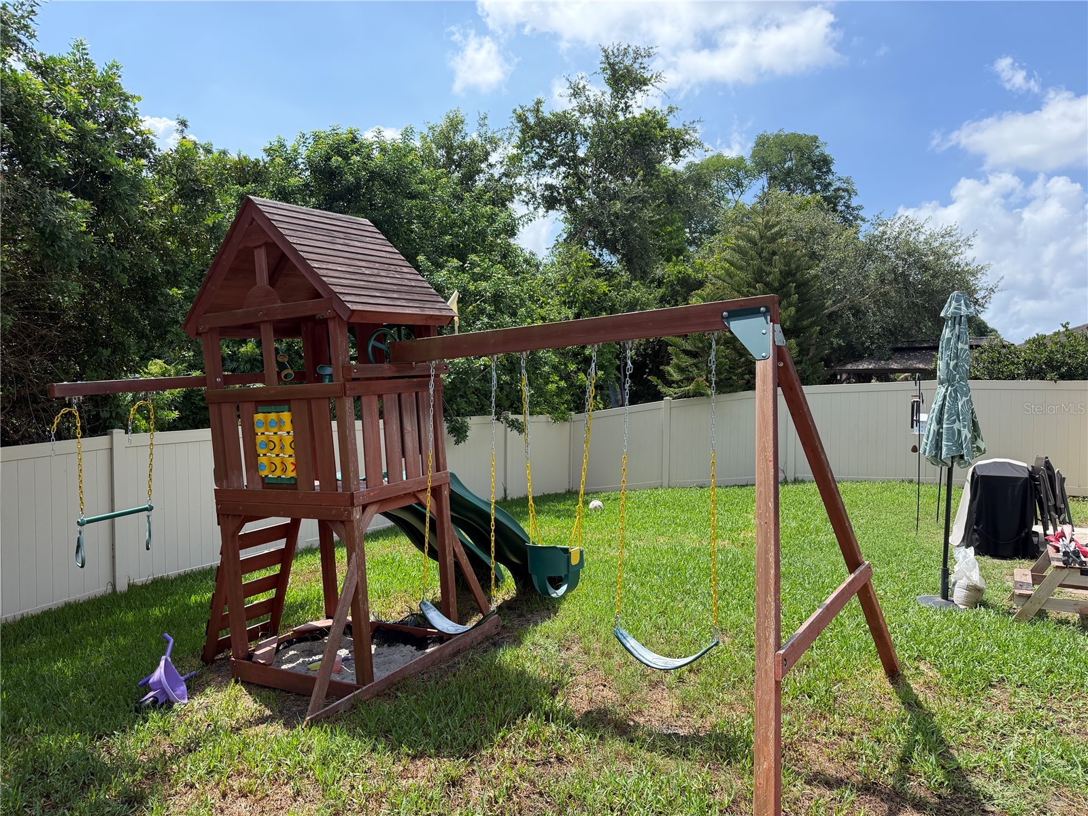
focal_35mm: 24
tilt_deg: -2.3
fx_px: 754
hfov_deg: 71.6
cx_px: 544
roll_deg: -0.3
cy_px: 408
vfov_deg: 56.8
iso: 100
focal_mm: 6.76
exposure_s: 1/3425
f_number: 1.78
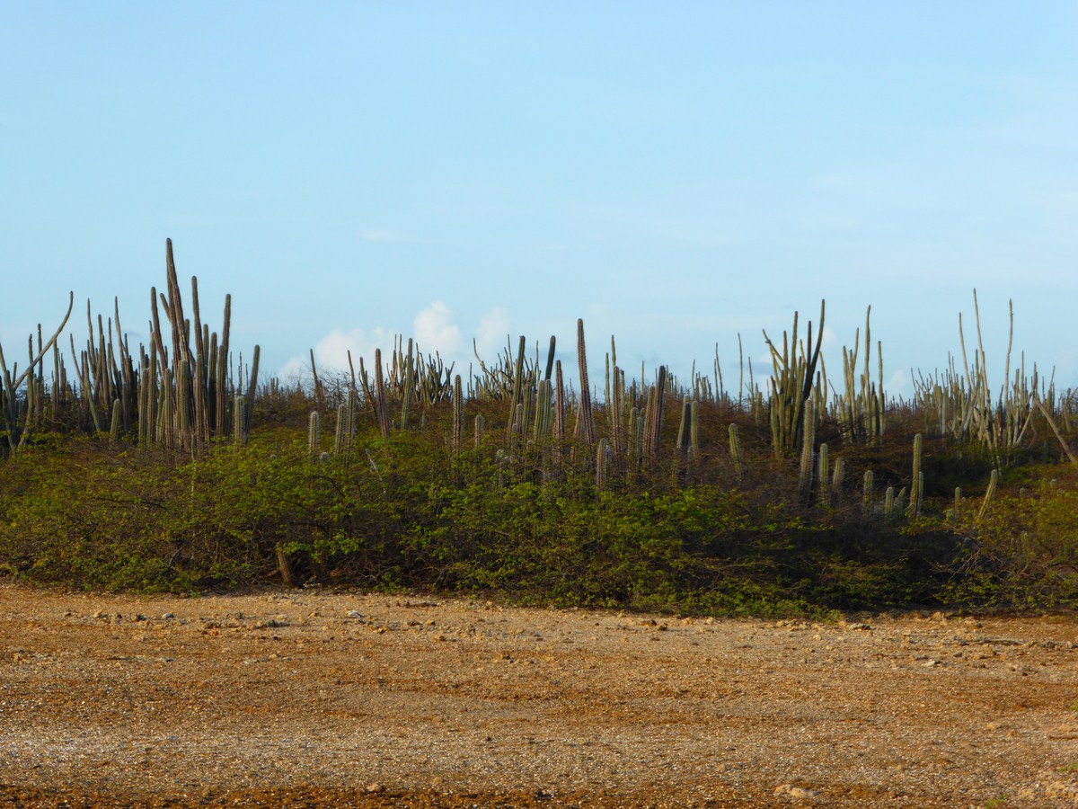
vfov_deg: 13.6
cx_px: 539
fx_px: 3394
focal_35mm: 109
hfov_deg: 18.0
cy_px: 404
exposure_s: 1/200
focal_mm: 19.4
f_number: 5.3
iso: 100
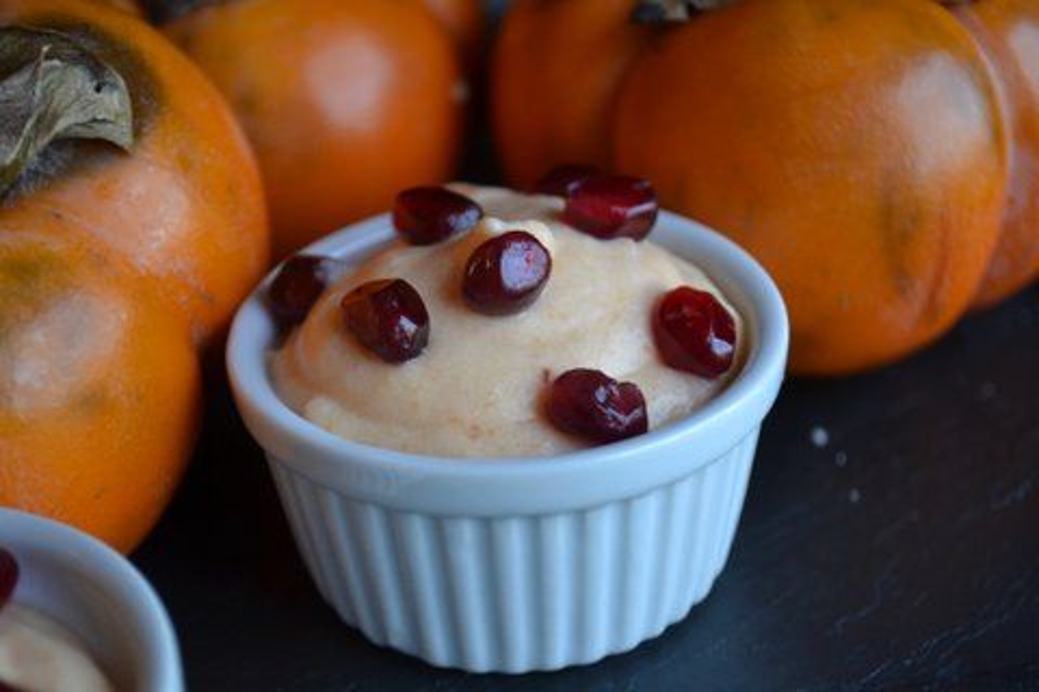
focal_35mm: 63
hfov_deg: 31.9
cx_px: 520
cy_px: 346
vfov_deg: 21.6
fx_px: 1818
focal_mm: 42
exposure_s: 1/60
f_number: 5.3
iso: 800
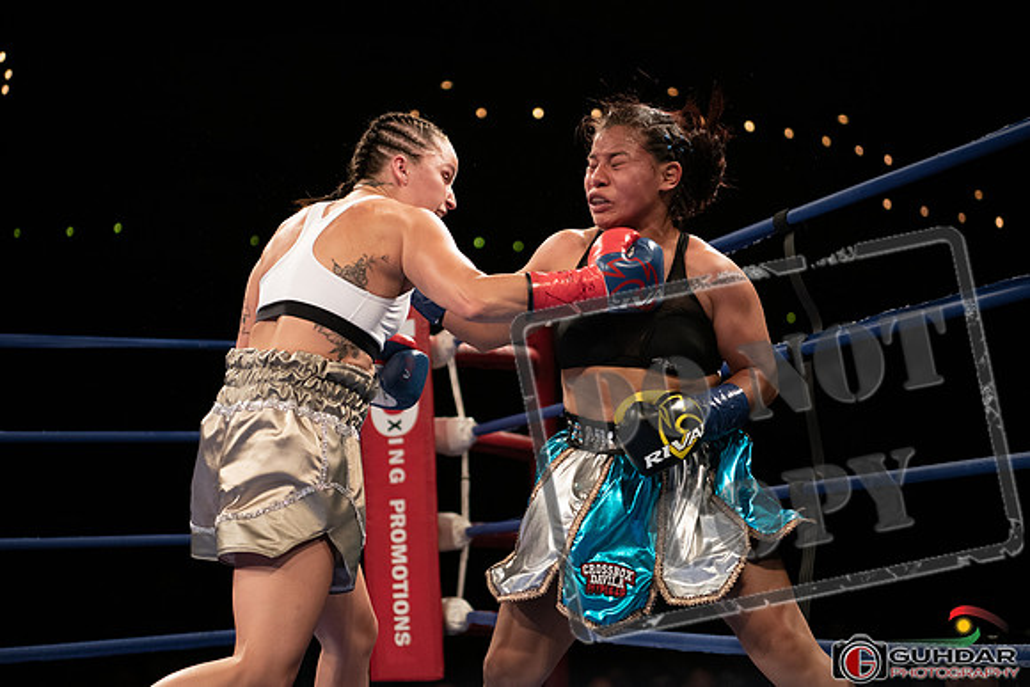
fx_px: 2163
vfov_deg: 18.0
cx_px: 515
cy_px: 344
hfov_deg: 26.8
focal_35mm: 76
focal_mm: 70
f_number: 2.8
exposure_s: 1/1250
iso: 1600
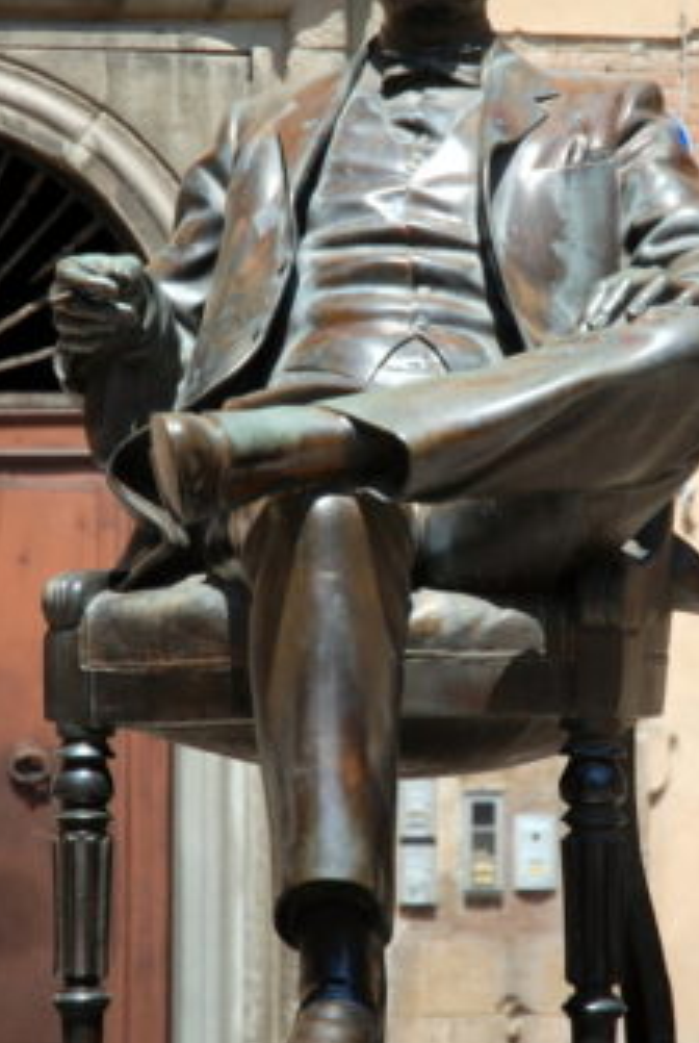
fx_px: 4553
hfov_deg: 8.8
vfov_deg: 13.0
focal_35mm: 157
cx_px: 404
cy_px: 400
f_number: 4.5
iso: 100
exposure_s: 1/320
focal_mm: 70
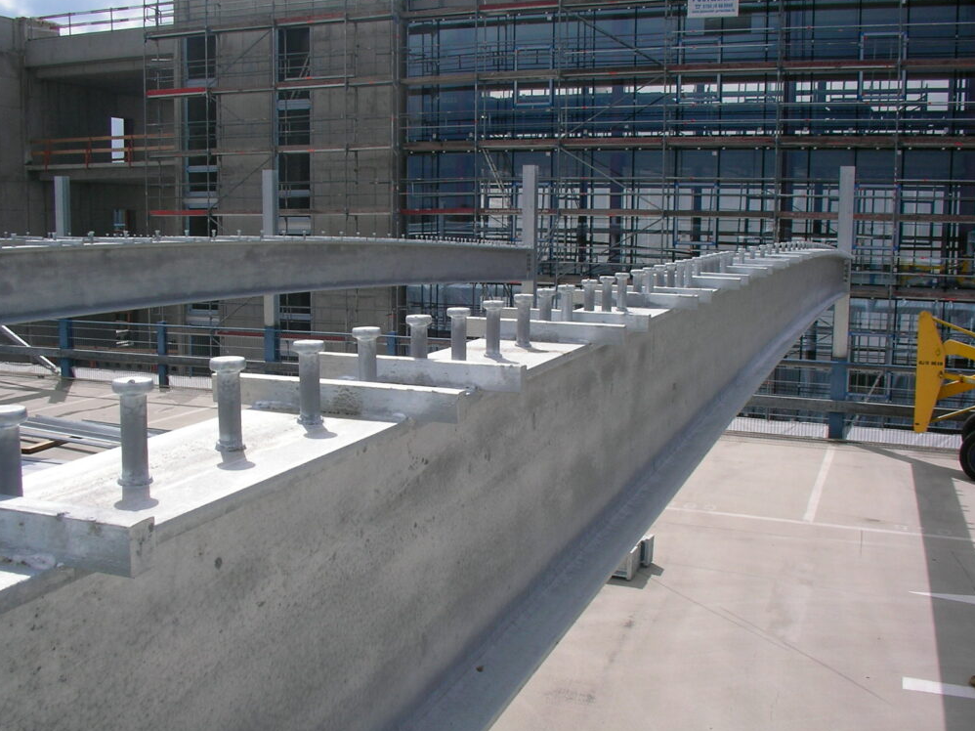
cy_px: 368
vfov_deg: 36.8
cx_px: 479
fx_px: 1098
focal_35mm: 39
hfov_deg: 47.9
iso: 50
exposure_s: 1/307
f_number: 7
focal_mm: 6
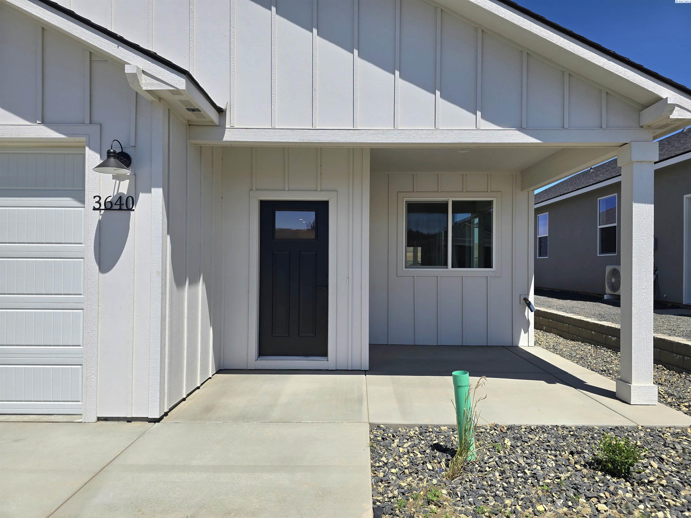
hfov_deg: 73.9
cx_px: 346
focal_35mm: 23
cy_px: 259
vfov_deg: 58.9
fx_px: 459
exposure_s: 1/1250
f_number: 1.7
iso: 12
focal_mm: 6.3
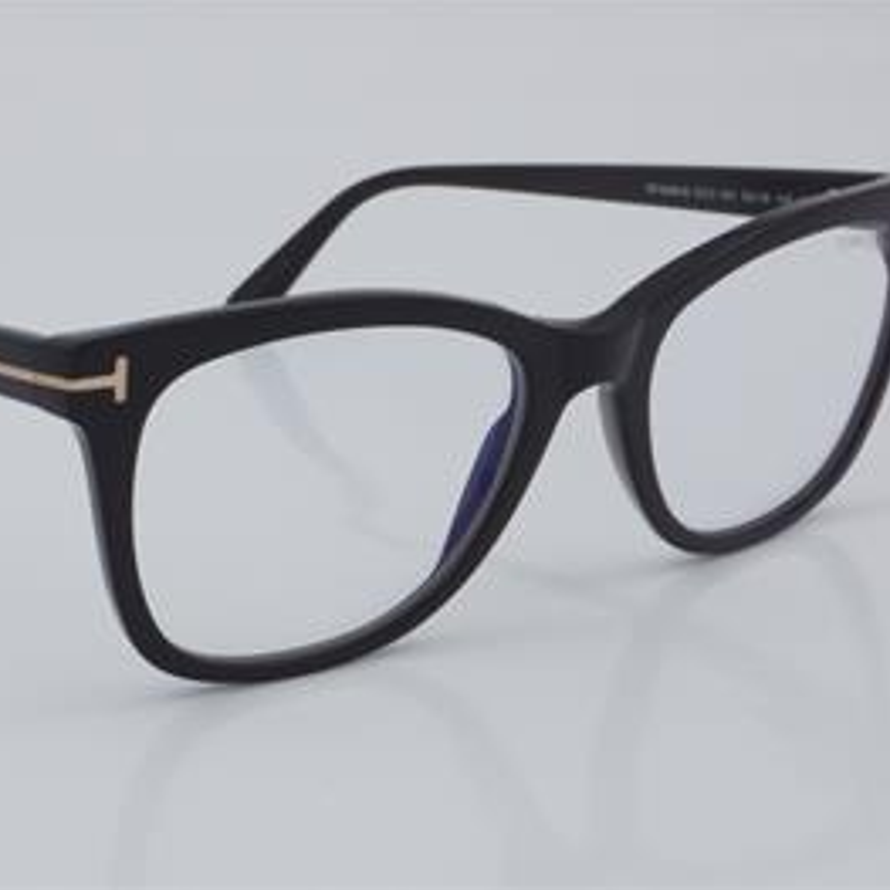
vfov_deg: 17.9
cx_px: 281
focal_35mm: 97
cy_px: 443
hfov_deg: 17.9
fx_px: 2822
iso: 100
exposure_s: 1/4
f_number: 32
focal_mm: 50
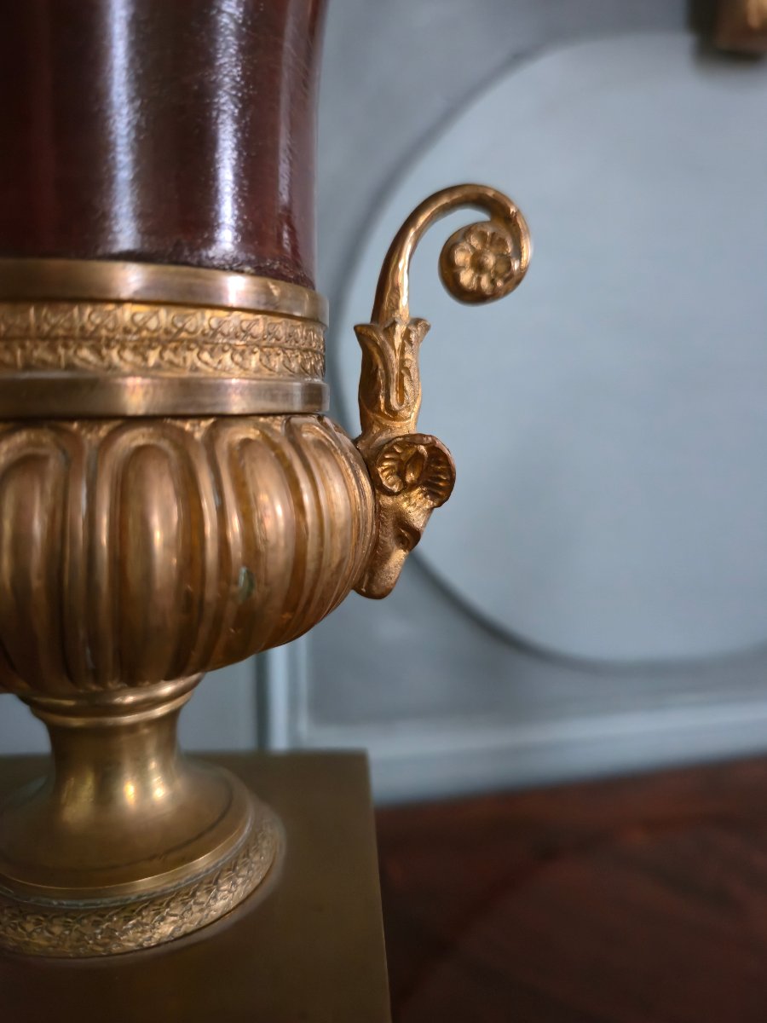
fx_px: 679
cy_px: 512
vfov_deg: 73.9
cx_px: 384
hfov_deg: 58.9
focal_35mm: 23
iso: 640
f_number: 1.8
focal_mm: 5.4
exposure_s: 1/25
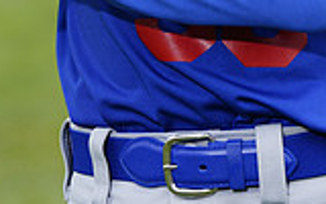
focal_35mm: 682
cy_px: -290
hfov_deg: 3.1
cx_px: 184
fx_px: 6059
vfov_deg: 1.9
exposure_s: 1/250
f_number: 6.3
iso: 100
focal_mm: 185
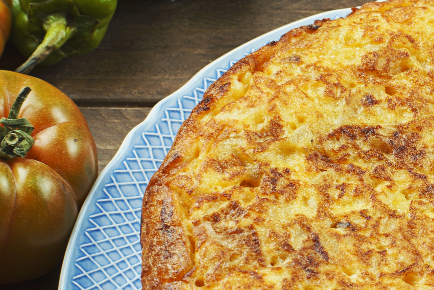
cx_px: 596
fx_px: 2134
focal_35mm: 177
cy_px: 207
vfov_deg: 7.8
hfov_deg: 11.3
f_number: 10
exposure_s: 1/125
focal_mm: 50
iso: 100
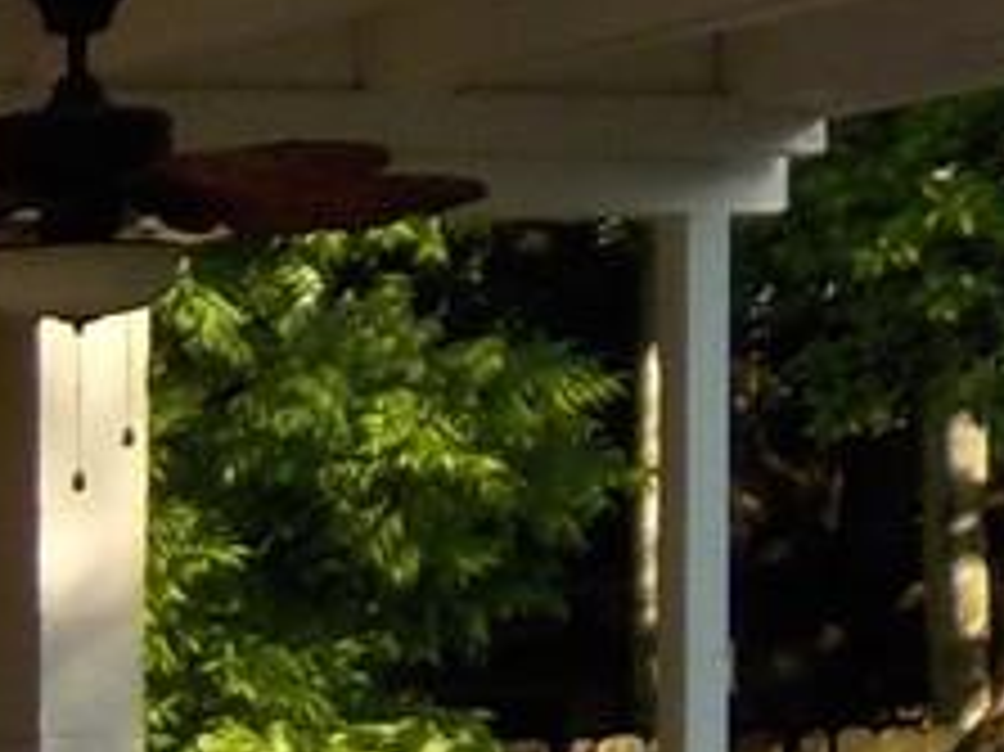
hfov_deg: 8.2
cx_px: -1670
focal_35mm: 215
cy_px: 1243
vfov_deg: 6.8
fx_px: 6232
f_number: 3.3
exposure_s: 1/400
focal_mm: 4.1
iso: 125
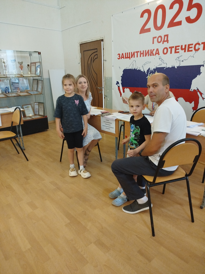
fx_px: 190
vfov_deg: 71.6
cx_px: 102
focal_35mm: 24
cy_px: 137
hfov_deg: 56.8
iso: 640
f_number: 1.7
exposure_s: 1/17
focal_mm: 5.31
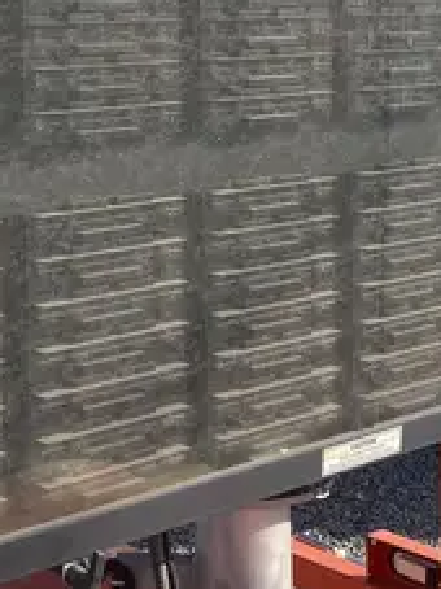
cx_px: 143
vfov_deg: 22.5
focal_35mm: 84
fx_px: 1428
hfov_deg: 17.5
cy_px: 25
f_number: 1.6
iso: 50
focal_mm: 5.1
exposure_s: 1/2688
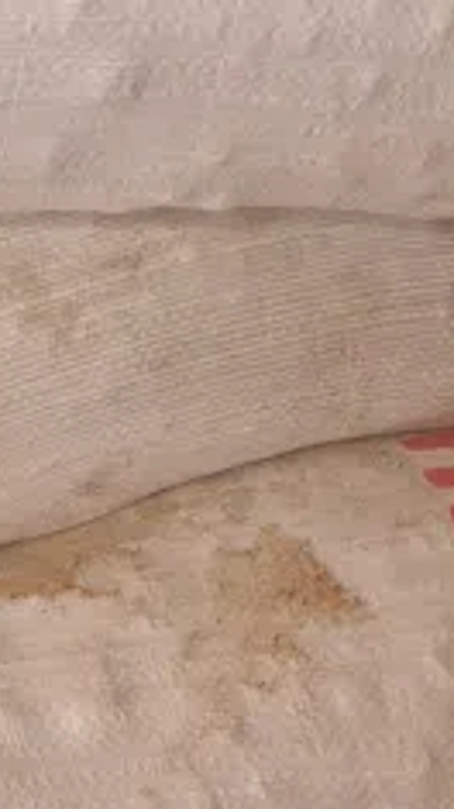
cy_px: 689
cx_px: -86
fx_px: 1650
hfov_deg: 15.1
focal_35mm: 77
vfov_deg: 26.8
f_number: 2.4
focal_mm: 4.3
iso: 80
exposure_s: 1/100
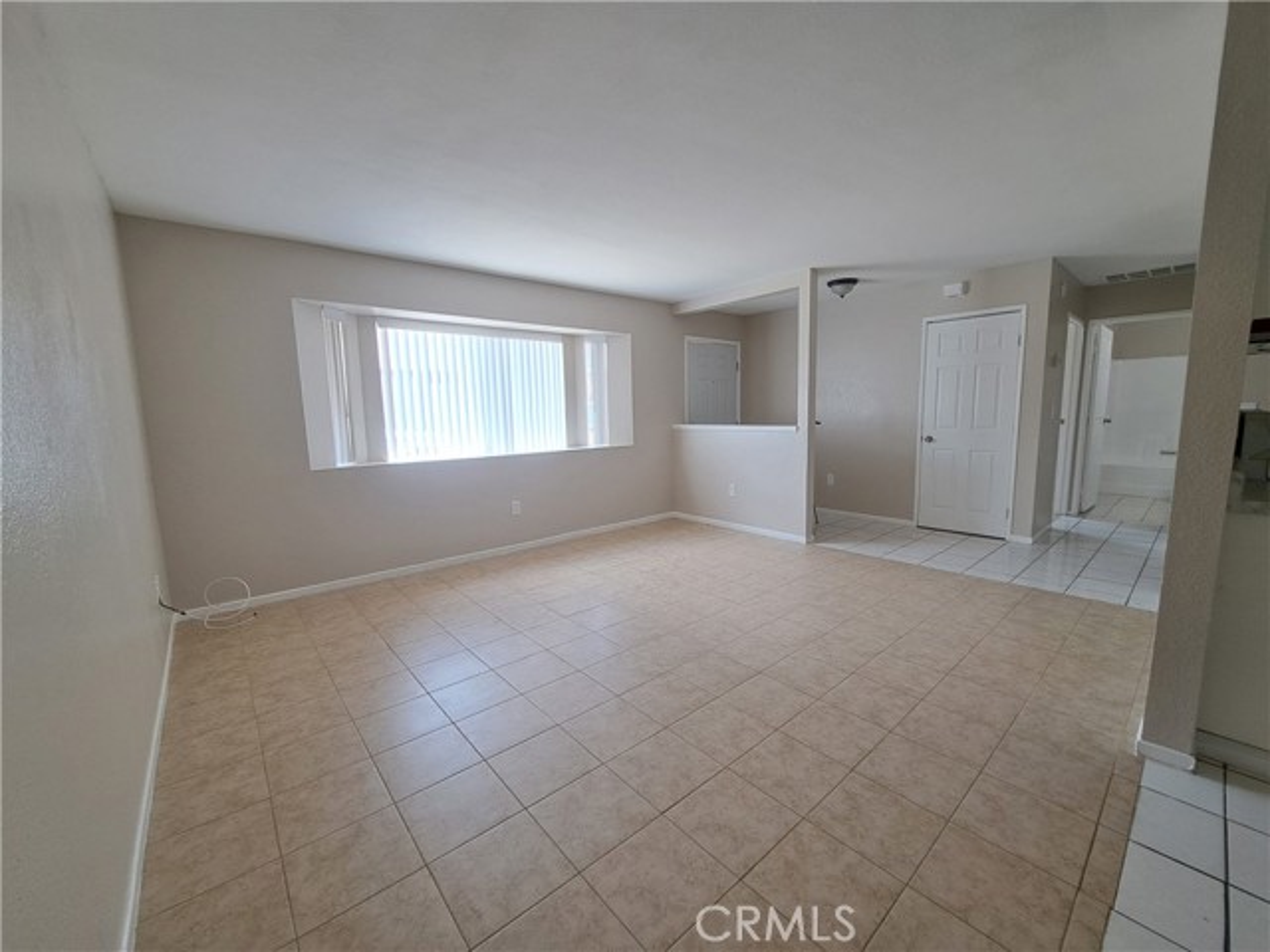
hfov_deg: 106.2
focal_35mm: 13
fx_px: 477
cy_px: 476
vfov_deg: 89.9
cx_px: 635
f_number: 2.2
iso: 50
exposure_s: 1/40
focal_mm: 1.74
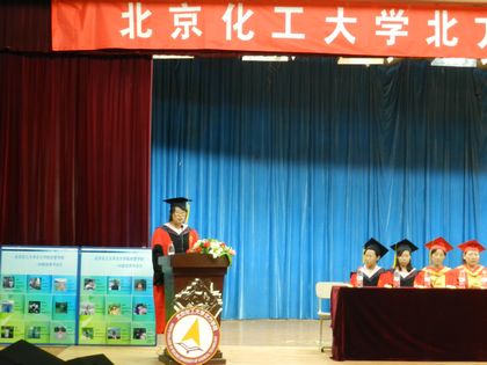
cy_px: 182
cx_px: 244
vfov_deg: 21.6
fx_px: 957
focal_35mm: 68
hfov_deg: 28.6
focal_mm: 12.1
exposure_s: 1/2.5
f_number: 4.7
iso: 200
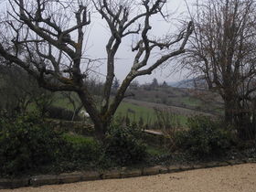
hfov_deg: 46.7
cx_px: 139
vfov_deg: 35.8
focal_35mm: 40
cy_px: 78
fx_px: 296
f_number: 2.6
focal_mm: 4.65
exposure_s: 1/400
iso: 64
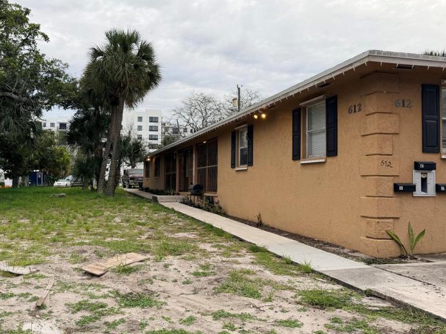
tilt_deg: +2.2
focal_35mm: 32
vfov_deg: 44.2
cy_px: 164
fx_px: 412
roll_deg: -3.0
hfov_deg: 56.0
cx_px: 163
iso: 80
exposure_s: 1/607
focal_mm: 6.76
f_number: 1.78
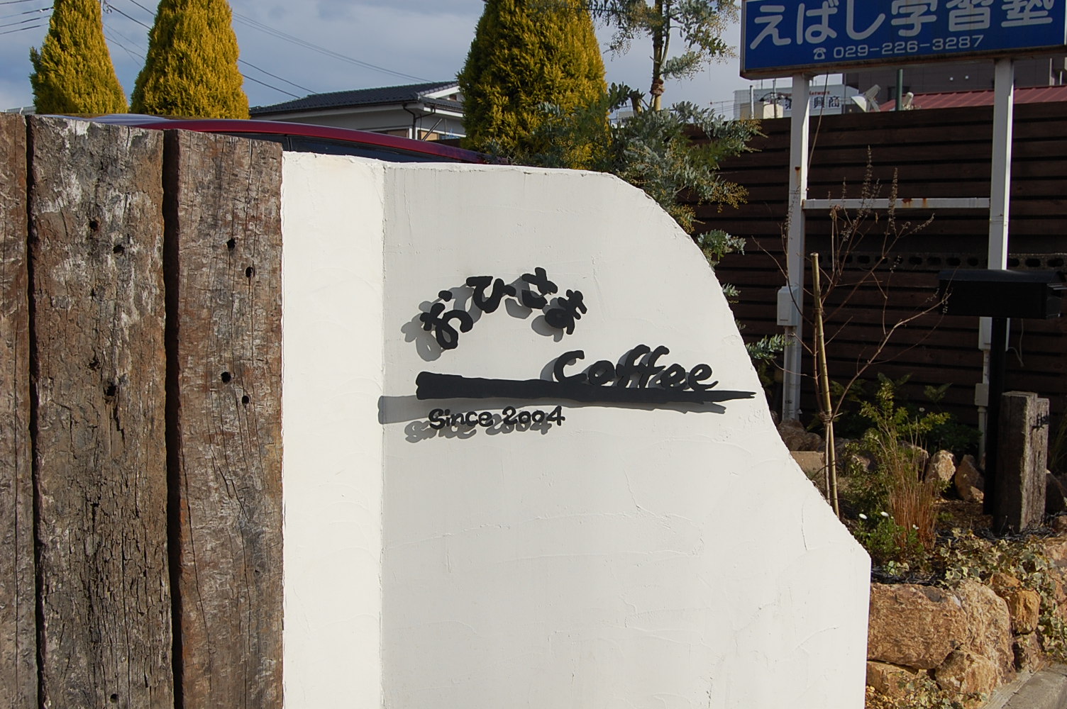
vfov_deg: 34.1
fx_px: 1155
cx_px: 534
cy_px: 354
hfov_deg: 49.6
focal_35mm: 39
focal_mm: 26
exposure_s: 1/500
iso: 200
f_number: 11
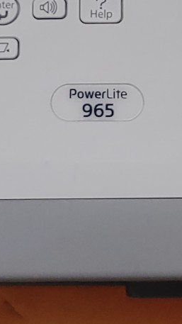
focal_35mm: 134
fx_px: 1150
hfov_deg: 9.0
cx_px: 91
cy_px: -38
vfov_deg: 15.6
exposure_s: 1/327
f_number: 1.8
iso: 50
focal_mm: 4.36
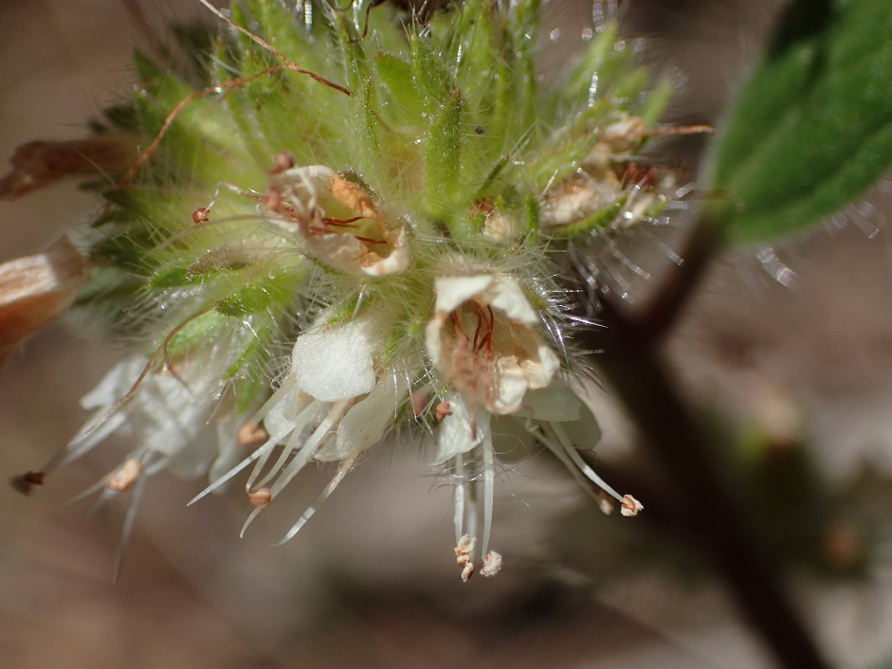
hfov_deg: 23.0
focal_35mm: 85
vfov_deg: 17.4
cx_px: 449
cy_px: 334
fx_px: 2191
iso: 100
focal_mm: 14.41
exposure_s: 1/1250
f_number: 4.4
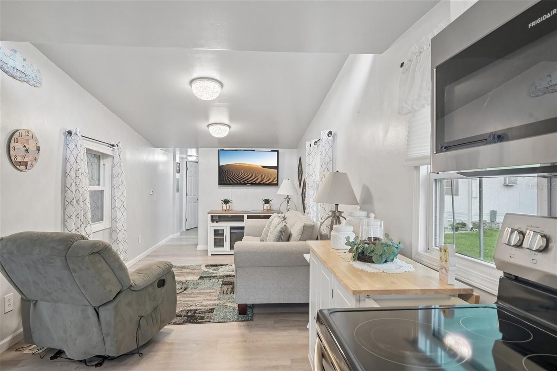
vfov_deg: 61.9
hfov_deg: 84.0
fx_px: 309
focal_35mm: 20
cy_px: 186
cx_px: 278
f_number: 8
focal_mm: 20
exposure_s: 1/20
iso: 400
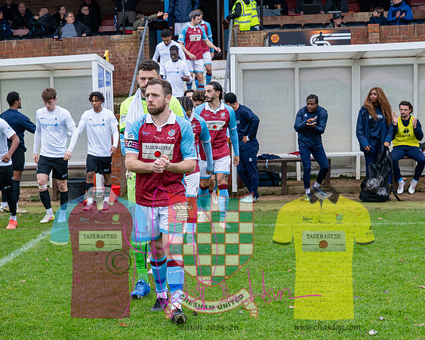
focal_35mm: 96
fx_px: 1212
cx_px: 145
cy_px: 280
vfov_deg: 15.8
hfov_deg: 19.8
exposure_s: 1/320
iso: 1250
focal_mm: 35
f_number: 5
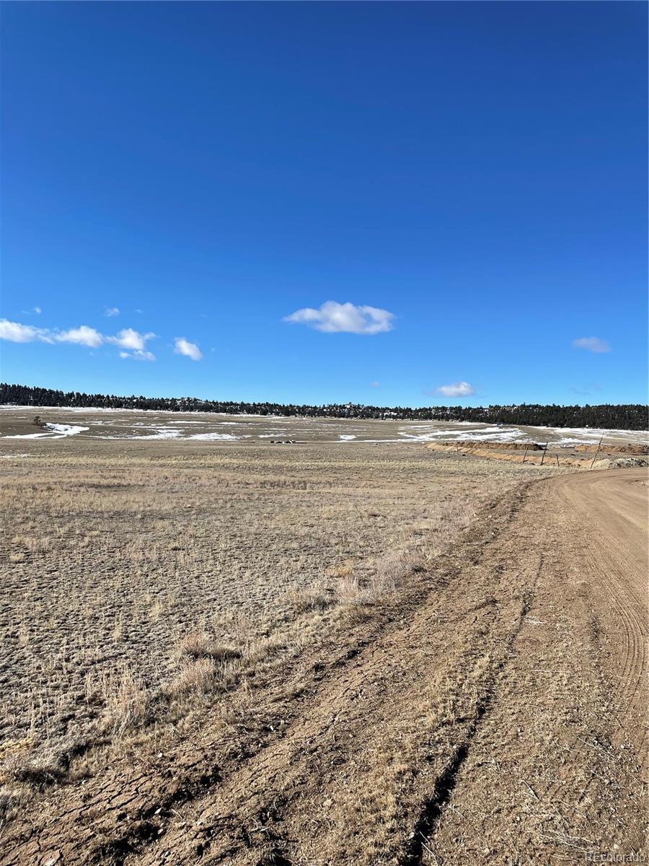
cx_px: 324
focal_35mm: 26
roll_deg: -1.8
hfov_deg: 53.1
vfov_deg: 67.3
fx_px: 650
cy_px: 433
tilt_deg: +3.4
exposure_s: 1/4000
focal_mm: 4.2
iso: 32
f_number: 1.6
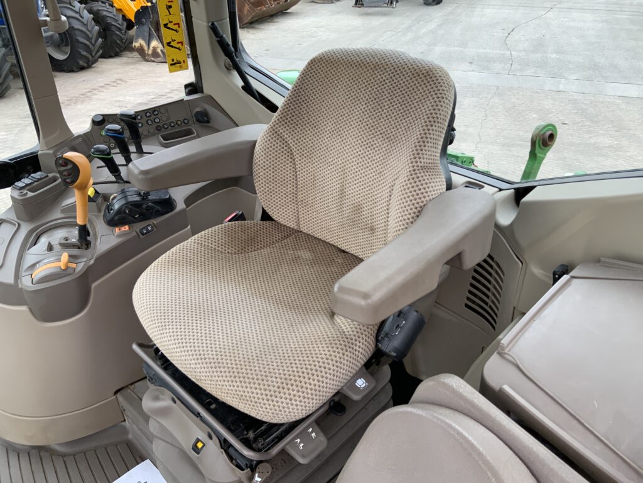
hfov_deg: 61.7
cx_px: 322
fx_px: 539
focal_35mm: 29
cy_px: 242
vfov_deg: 48.2
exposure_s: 1/178
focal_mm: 3
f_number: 1.8
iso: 16
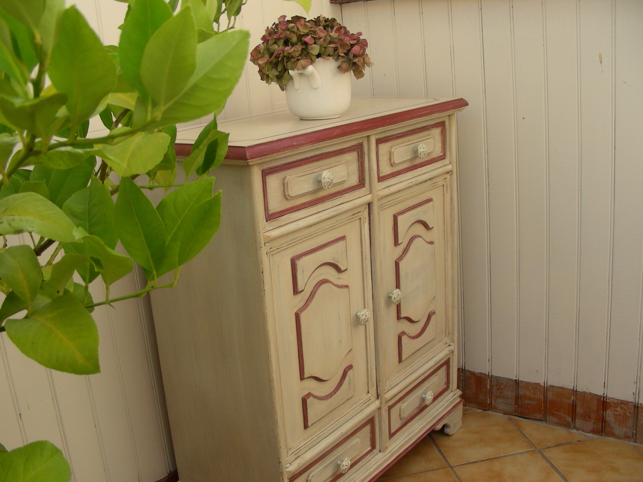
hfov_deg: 49.0
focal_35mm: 38
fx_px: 706
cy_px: 241
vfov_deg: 37.7
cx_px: 322
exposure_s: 1/36.4
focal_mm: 6.3
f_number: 3.5
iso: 50
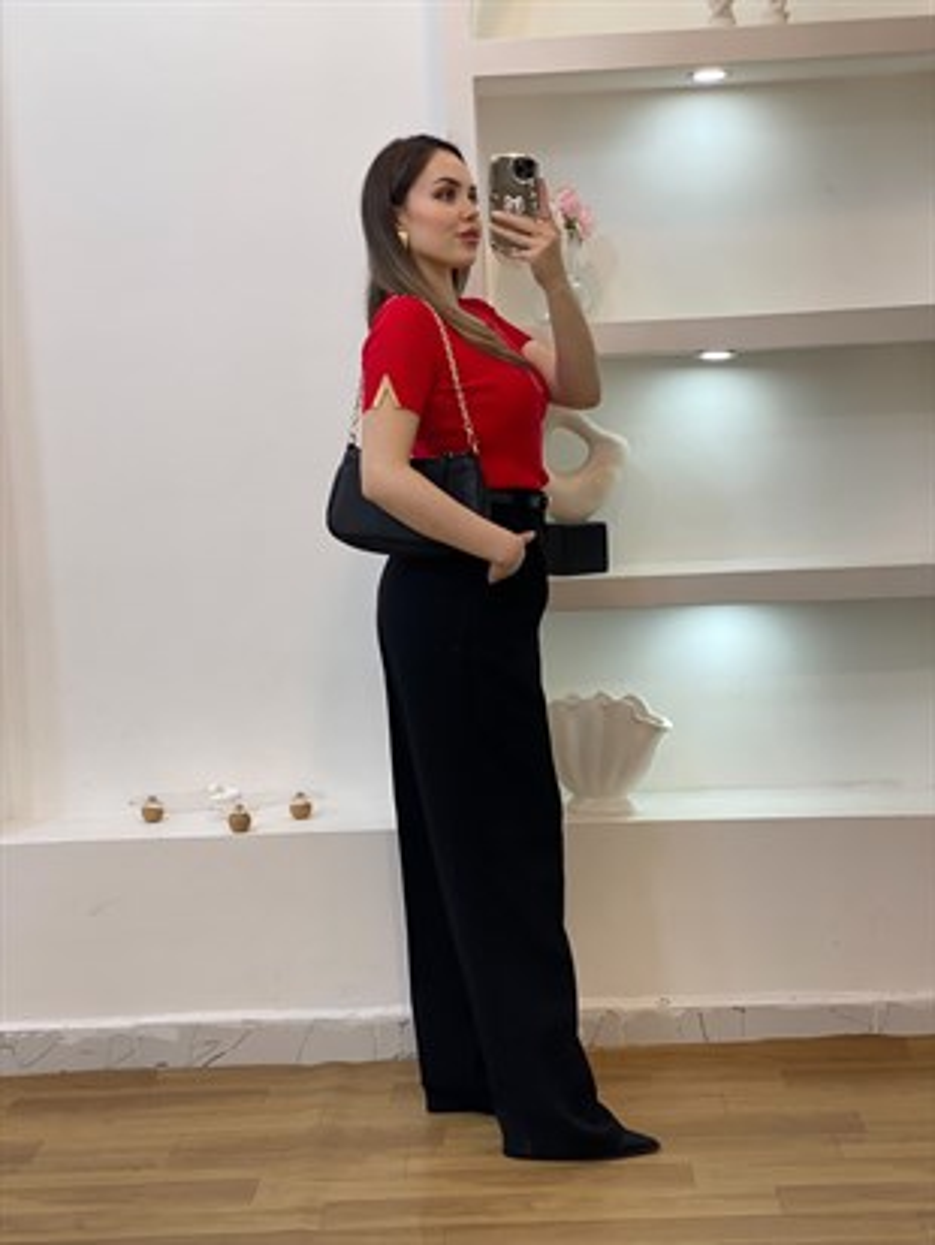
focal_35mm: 52
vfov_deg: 36.8
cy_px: 622
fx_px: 1872
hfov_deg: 28.0
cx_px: 468
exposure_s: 1/100
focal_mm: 6
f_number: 2
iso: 80
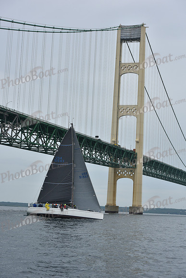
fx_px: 542
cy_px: 139
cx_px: 93
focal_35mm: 70
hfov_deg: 19.5
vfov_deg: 28.8
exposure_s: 1/800
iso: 250
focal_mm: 70
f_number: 8
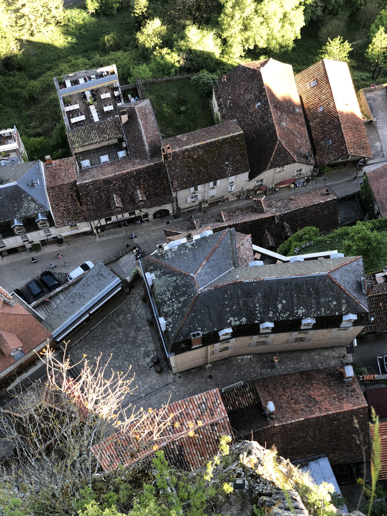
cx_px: 194
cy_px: 258
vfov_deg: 36.8
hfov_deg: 28.0
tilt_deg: -70.8
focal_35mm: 52
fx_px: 775
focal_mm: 6
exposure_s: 1/60
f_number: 2.4
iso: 16
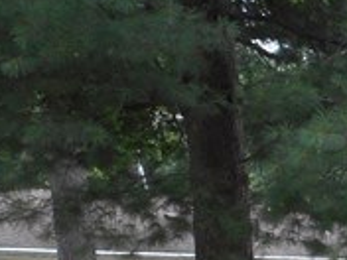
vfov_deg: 7.4
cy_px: 341
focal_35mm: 198
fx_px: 1985
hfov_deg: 8.5
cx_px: 996
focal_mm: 6
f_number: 4.2
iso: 110
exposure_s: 1/30
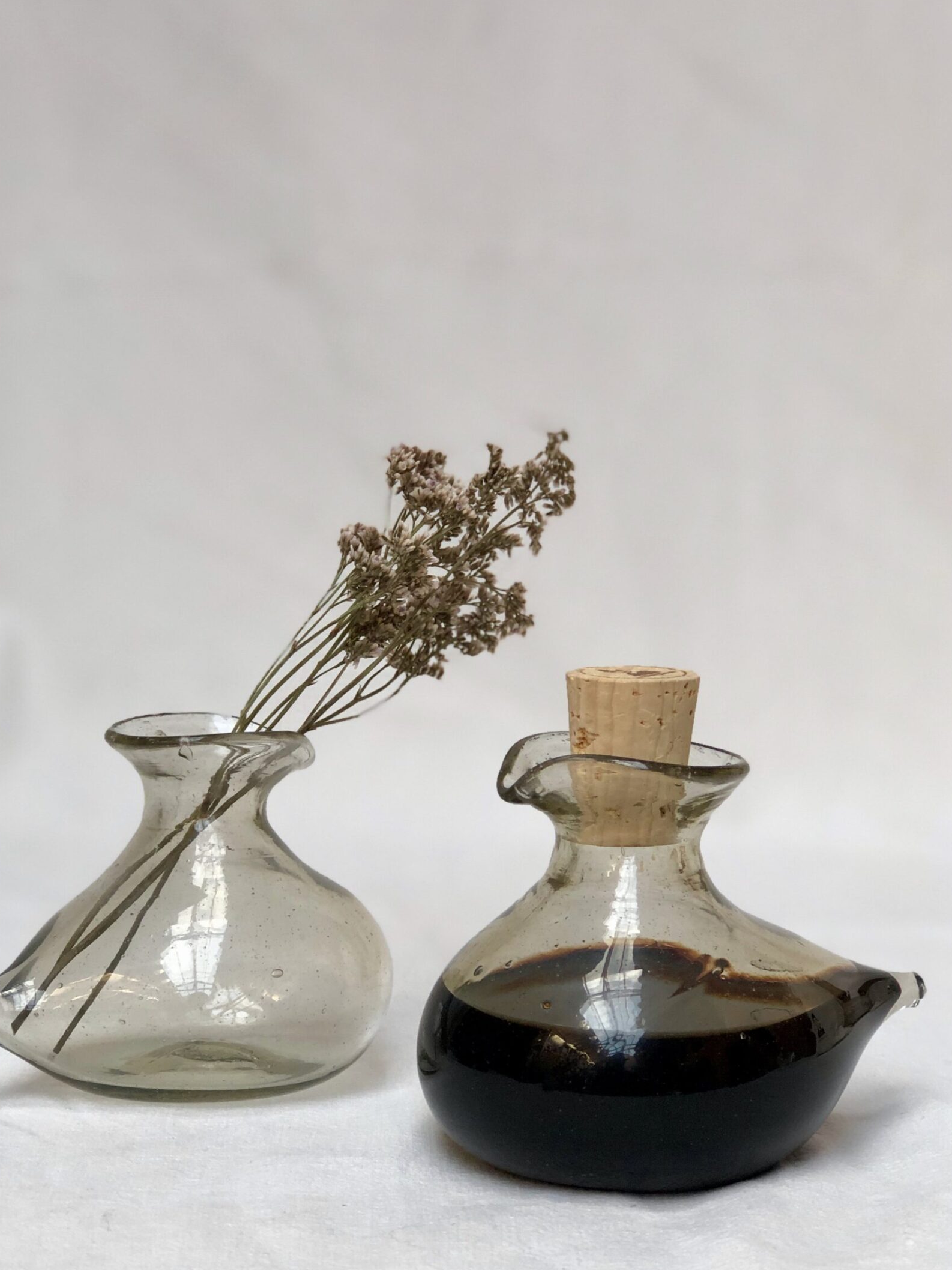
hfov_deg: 21.3
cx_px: 442
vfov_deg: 28.1
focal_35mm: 69
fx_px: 2530
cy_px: 707
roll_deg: -1.8
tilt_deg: -6.8
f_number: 2.8
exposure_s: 1/30
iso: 25
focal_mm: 6.6
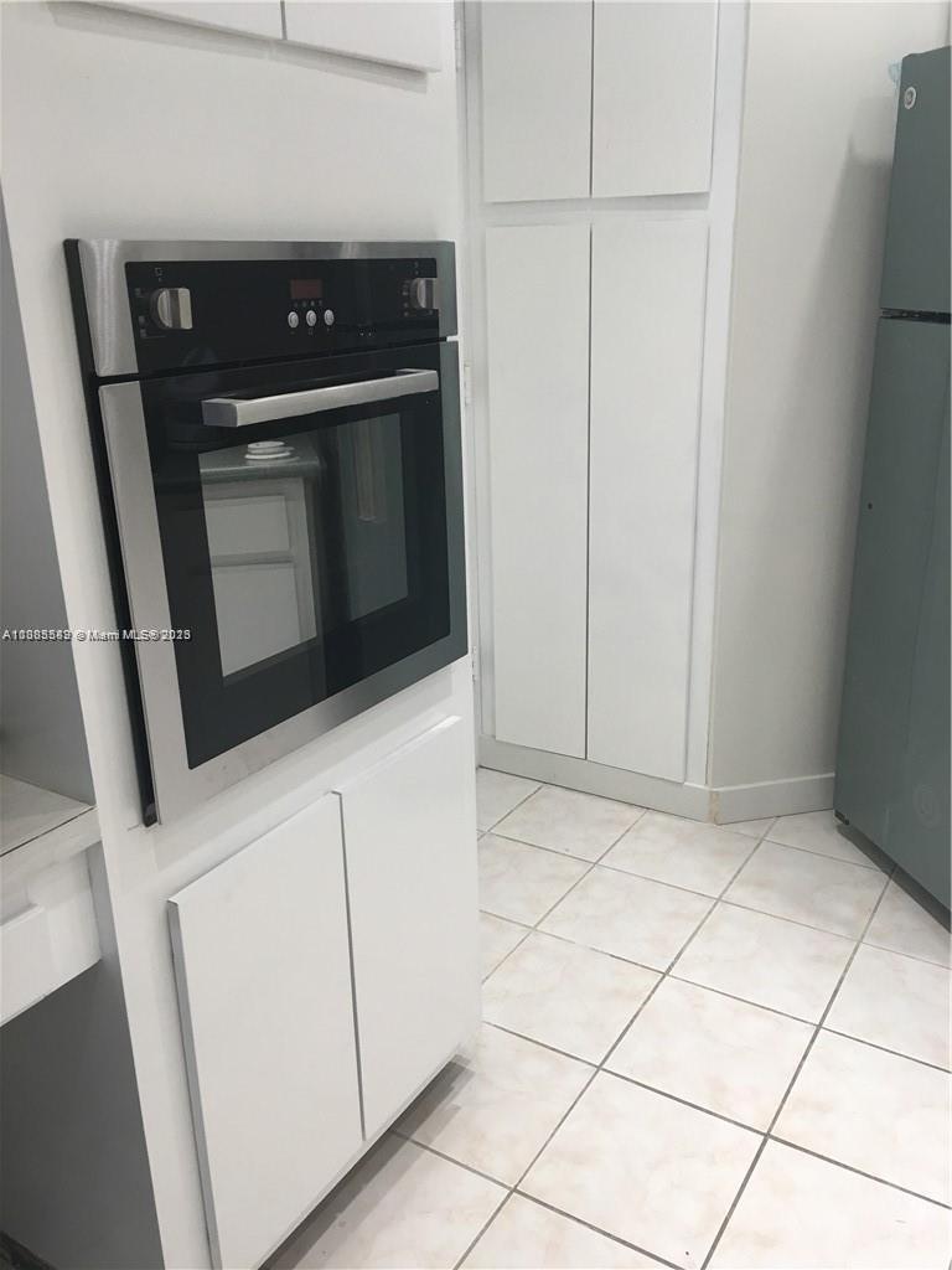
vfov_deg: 61.7
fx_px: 1063
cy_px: 635
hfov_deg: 48.2
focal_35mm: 29
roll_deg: +0.3
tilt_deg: -19.1
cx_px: 476
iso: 40
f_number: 2.2
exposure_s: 1/30
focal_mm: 4.15
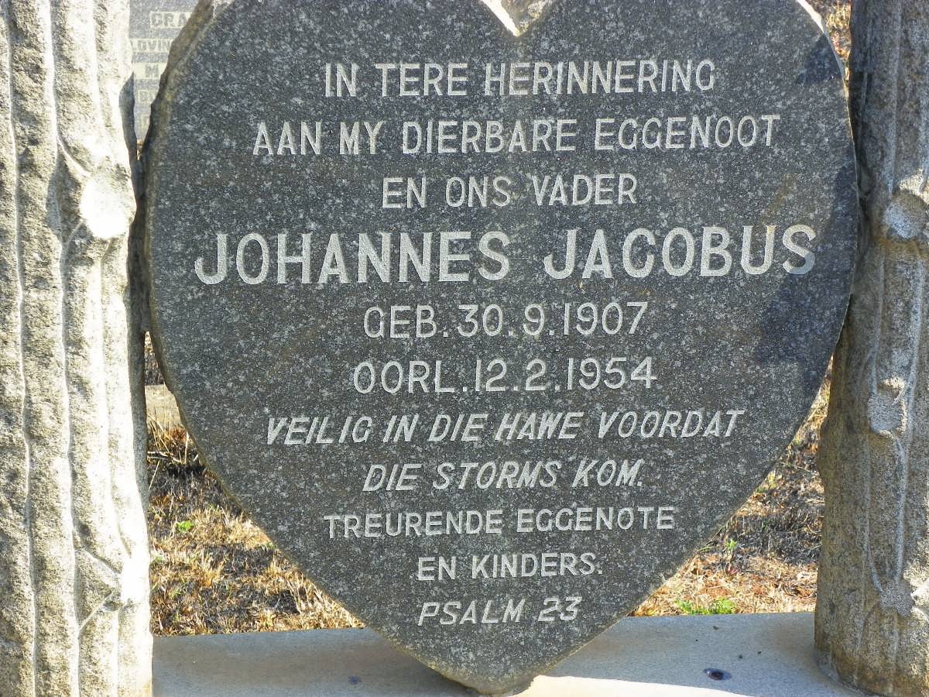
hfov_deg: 18.7
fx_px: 2818
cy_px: 348
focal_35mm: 105
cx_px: 464
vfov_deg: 14.1
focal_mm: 18.8
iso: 64
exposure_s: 1/125
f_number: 4
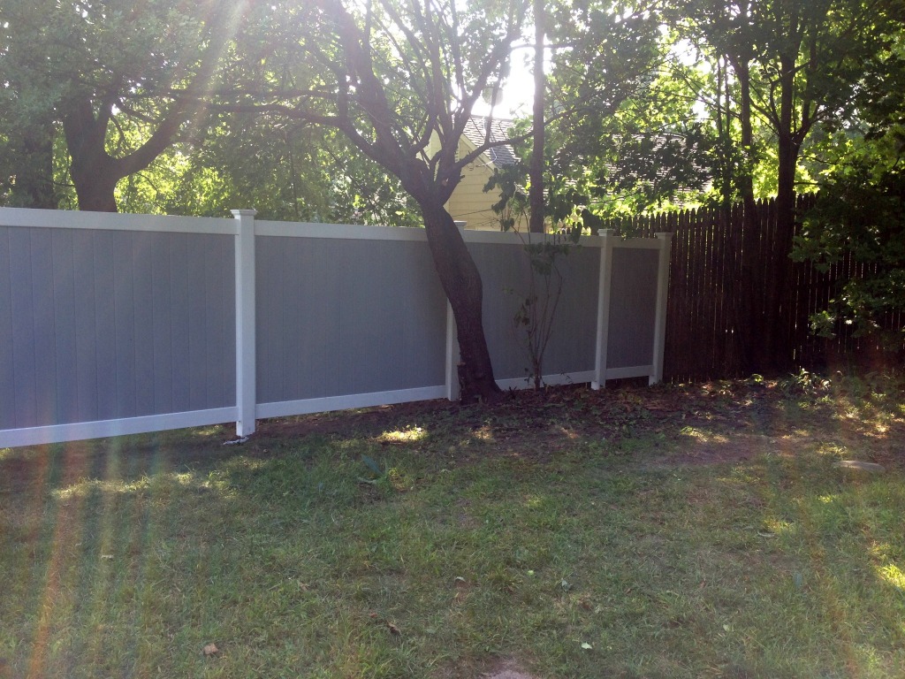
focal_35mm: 35
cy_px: 340
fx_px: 915
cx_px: 452
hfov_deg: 52.6
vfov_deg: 40.7
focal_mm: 4.28
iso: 50
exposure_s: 1/169
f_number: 2.4
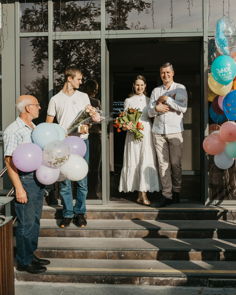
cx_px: 139
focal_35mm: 42
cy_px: 139
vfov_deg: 43.8
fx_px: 367
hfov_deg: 35.6
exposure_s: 1/800
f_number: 4
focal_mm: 26
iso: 125
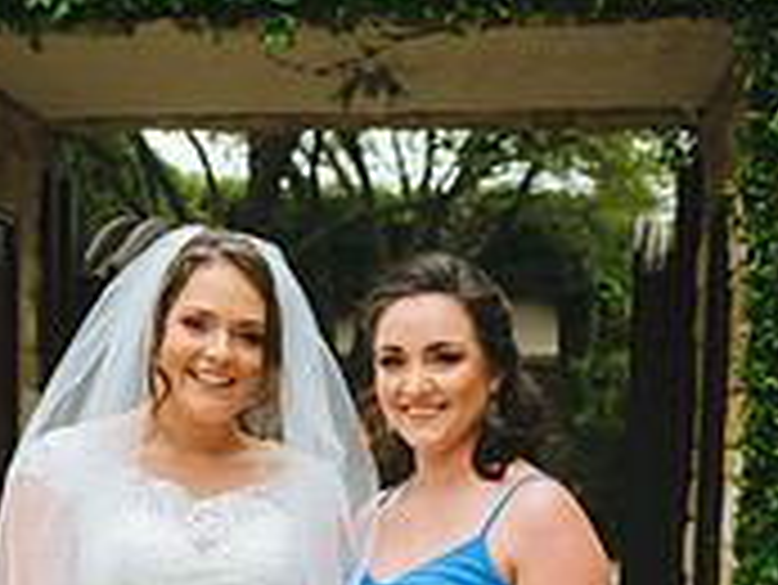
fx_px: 1912
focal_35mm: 85
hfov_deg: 22.9
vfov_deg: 16.8
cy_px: 670
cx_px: 254
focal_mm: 34
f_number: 2.8
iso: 125
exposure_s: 1/200
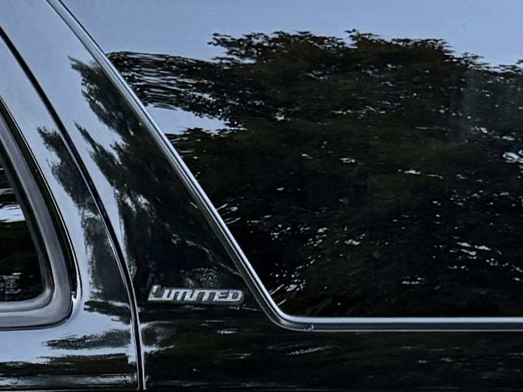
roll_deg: +2.8
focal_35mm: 156
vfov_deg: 9.2
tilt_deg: -13.3
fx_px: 2357
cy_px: 657
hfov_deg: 10.6
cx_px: -775
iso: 250
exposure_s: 1/60
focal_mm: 6.76
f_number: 1.78
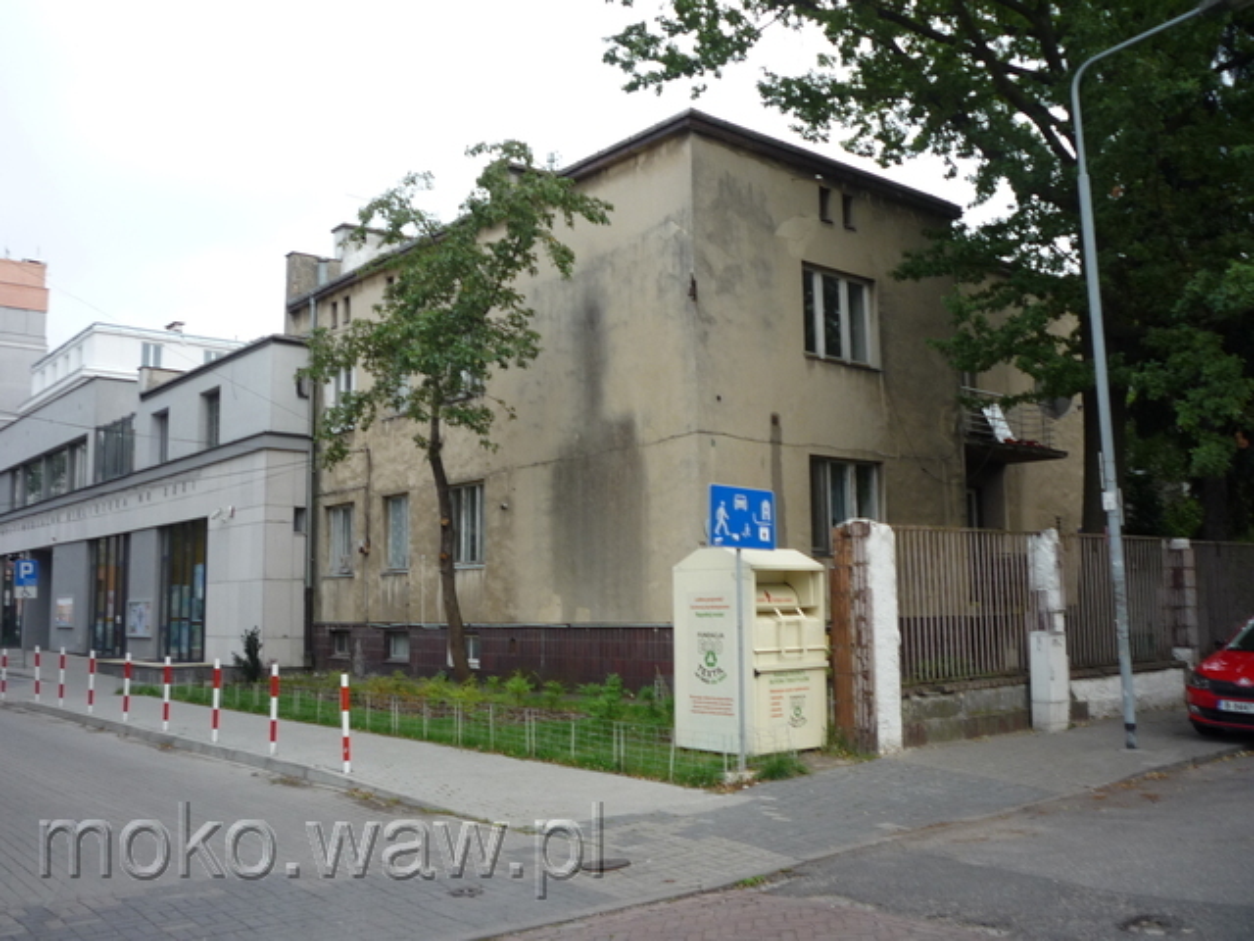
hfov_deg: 56.8
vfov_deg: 44.2
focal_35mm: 32
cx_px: 627
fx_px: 1159
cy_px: 470
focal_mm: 5.2
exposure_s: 1/100
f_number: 3.5
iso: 100
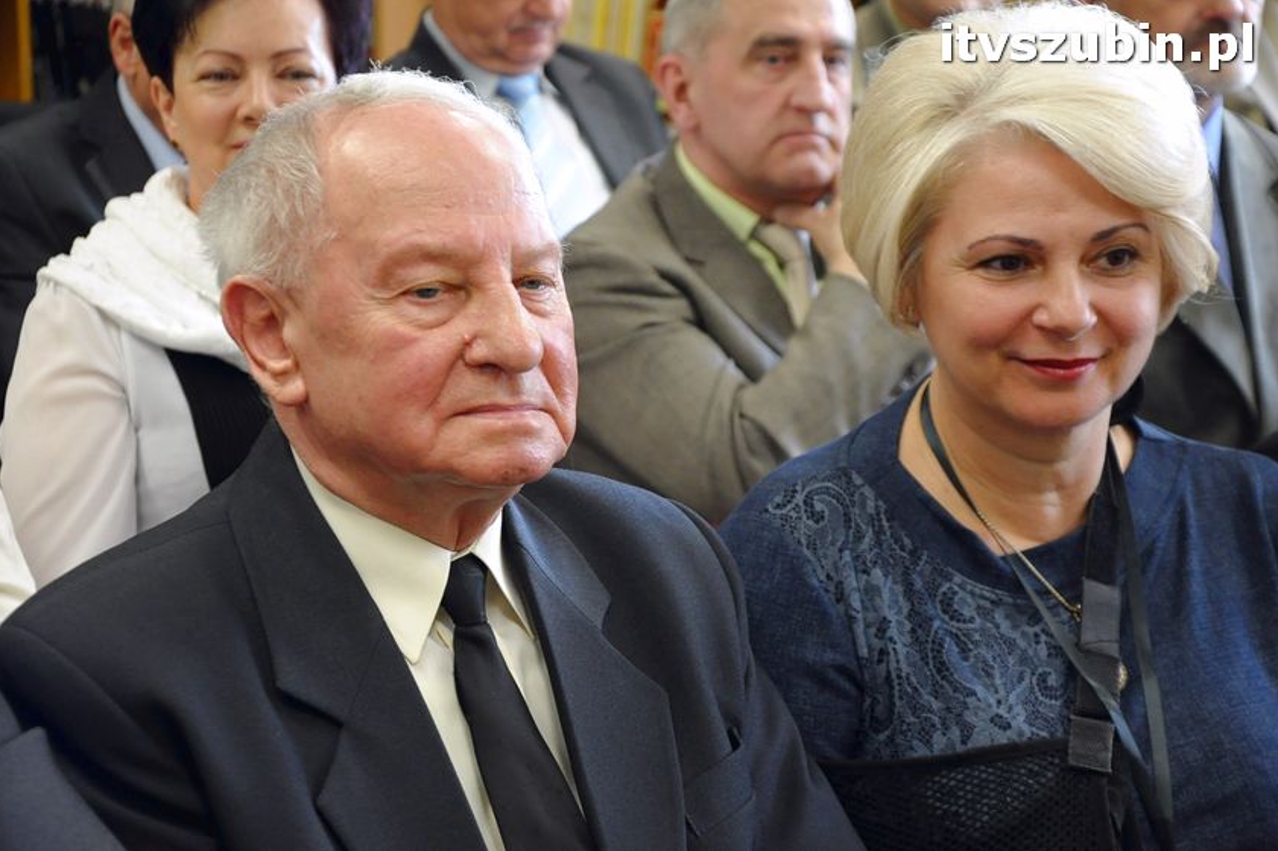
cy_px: 426
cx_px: 637
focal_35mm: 100
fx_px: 3548
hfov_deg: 20.4
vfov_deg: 13.7
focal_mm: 66
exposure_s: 1/50
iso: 1600
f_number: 5.3
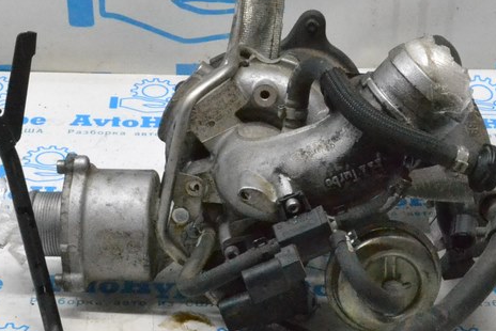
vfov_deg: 15.9
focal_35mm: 86
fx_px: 1186
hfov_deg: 23.6
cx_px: 277
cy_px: 150
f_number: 13
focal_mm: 26
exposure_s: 1/100
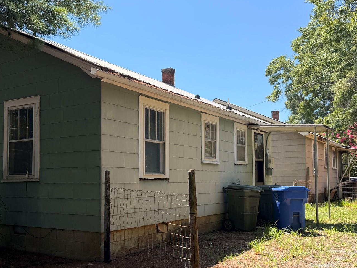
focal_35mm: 38
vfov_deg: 37.6
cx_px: 147
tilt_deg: +3.3
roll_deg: +0.9
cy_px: 158
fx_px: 392
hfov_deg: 48.7
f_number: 1.78
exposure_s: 1/2110
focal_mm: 6.76
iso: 100
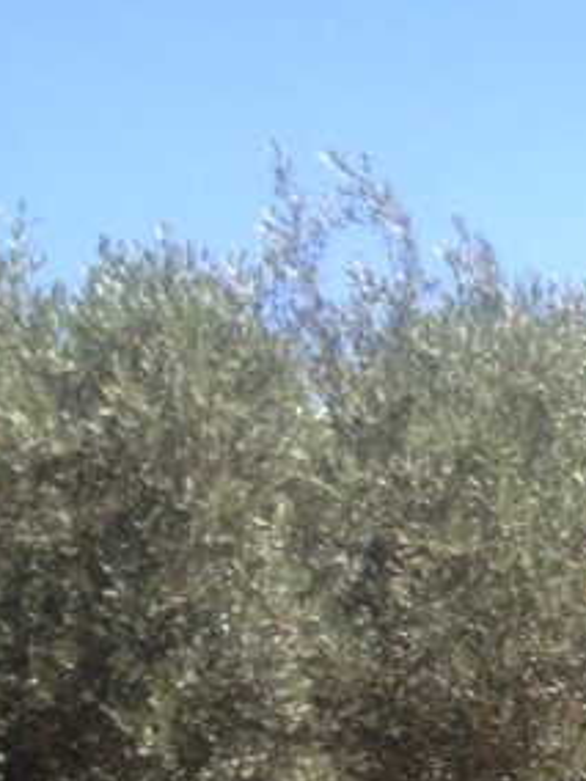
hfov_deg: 11.0
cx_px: 1023
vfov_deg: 15.6
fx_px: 2844
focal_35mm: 126
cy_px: 613
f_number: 2.4
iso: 64
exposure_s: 1/789
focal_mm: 4.28
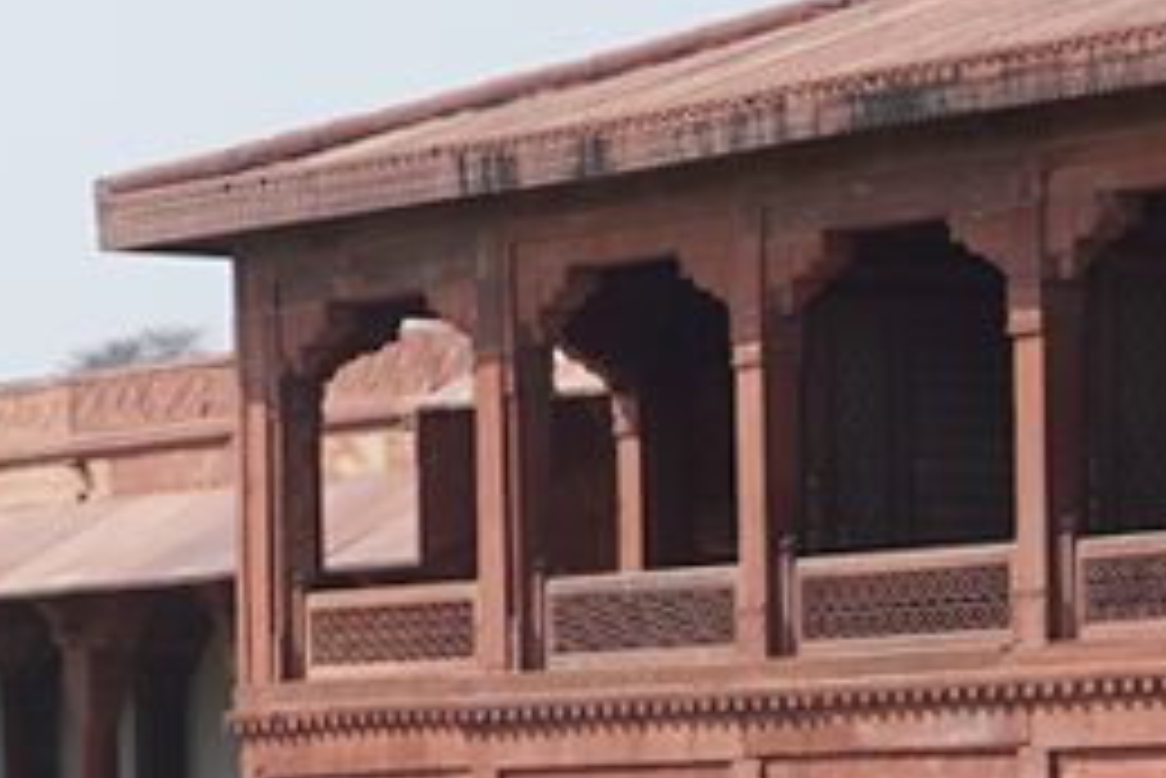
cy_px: 616
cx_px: 1918
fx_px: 5995
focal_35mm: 185
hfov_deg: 10.6
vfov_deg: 7.4
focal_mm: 24
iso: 100
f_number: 14
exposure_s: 1/100
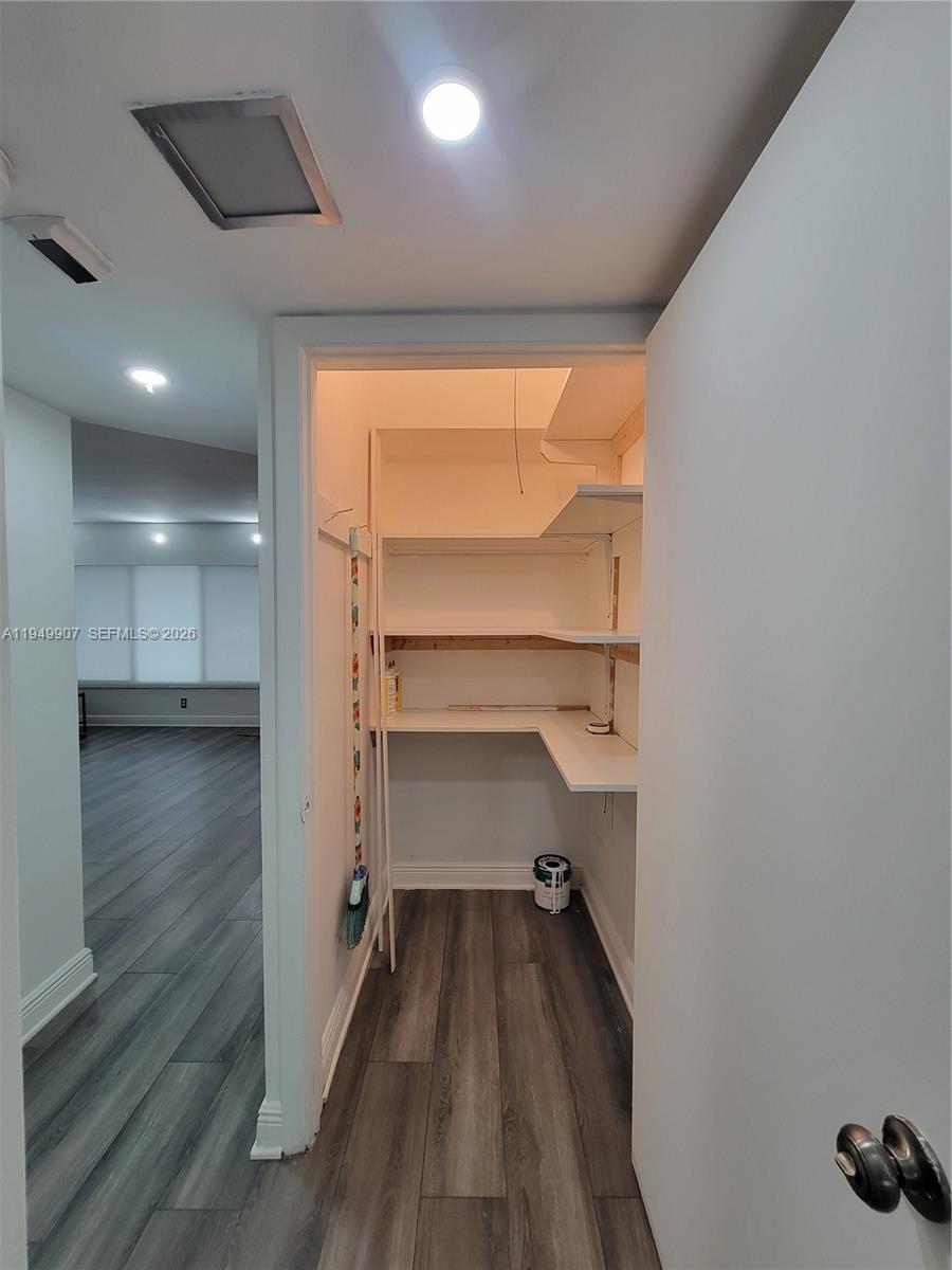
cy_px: 635
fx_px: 477
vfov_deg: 106.2
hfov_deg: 89.9
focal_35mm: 13
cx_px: 476
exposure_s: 1/60
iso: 125
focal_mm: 2.2
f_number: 2.2
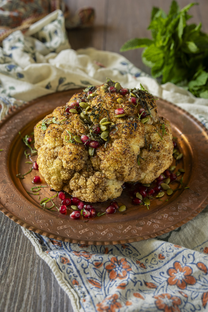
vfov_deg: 39.6
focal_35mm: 50
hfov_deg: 27.0
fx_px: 433
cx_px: 104
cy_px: 156
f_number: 5
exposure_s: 1/2.5
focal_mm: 50
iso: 100
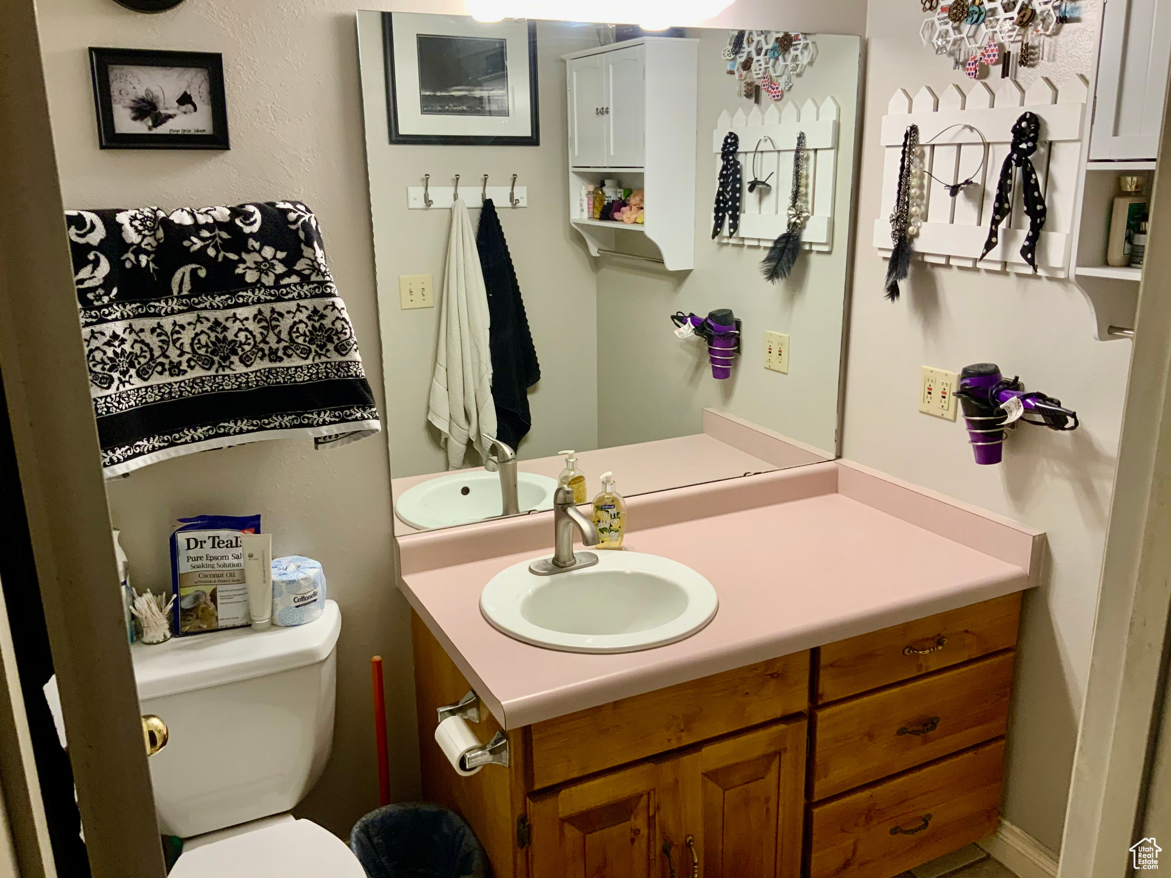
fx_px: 981
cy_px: 439
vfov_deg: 48.2
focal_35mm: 29
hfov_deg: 61.7
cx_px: 586
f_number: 1.8
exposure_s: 1/60
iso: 80
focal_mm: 3
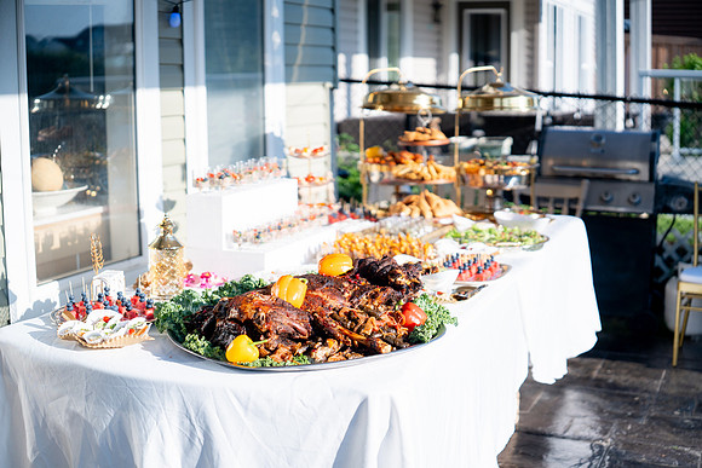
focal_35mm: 50
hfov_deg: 39.6
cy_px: 234
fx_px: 975
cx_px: 351
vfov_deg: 27.0
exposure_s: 1/5000
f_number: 2
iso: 200
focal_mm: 50
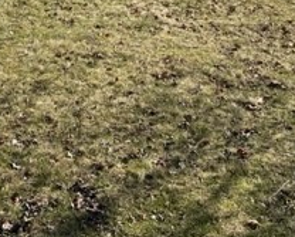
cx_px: 72
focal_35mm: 72
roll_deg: +0.0
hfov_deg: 26.0
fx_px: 630
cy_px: -75
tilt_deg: -3.7
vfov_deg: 19.6
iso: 80
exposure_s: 1/3356
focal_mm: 6.86
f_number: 1.78
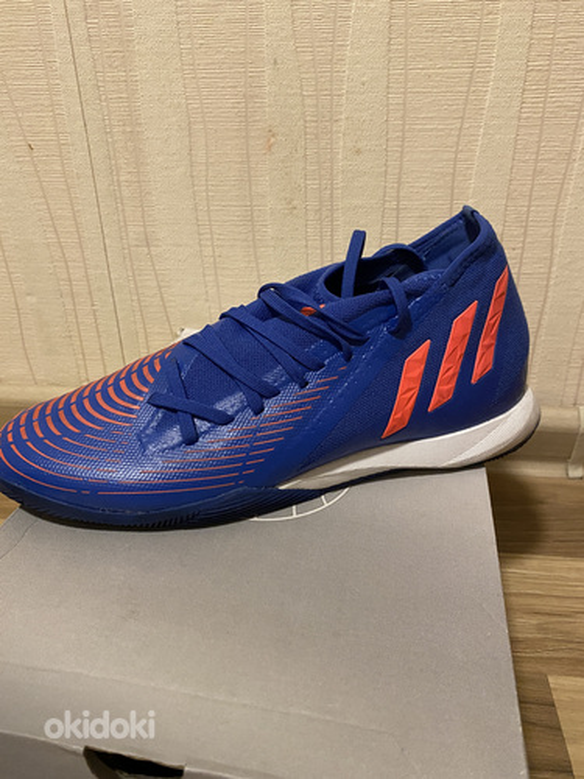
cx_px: 292
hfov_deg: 53.1
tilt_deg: -26.1
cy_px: 390
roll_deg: +1.6
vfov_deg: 67.3
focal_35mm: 26
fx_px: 585
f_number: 1.8
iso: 500
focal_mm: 4.25
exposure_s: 1/33
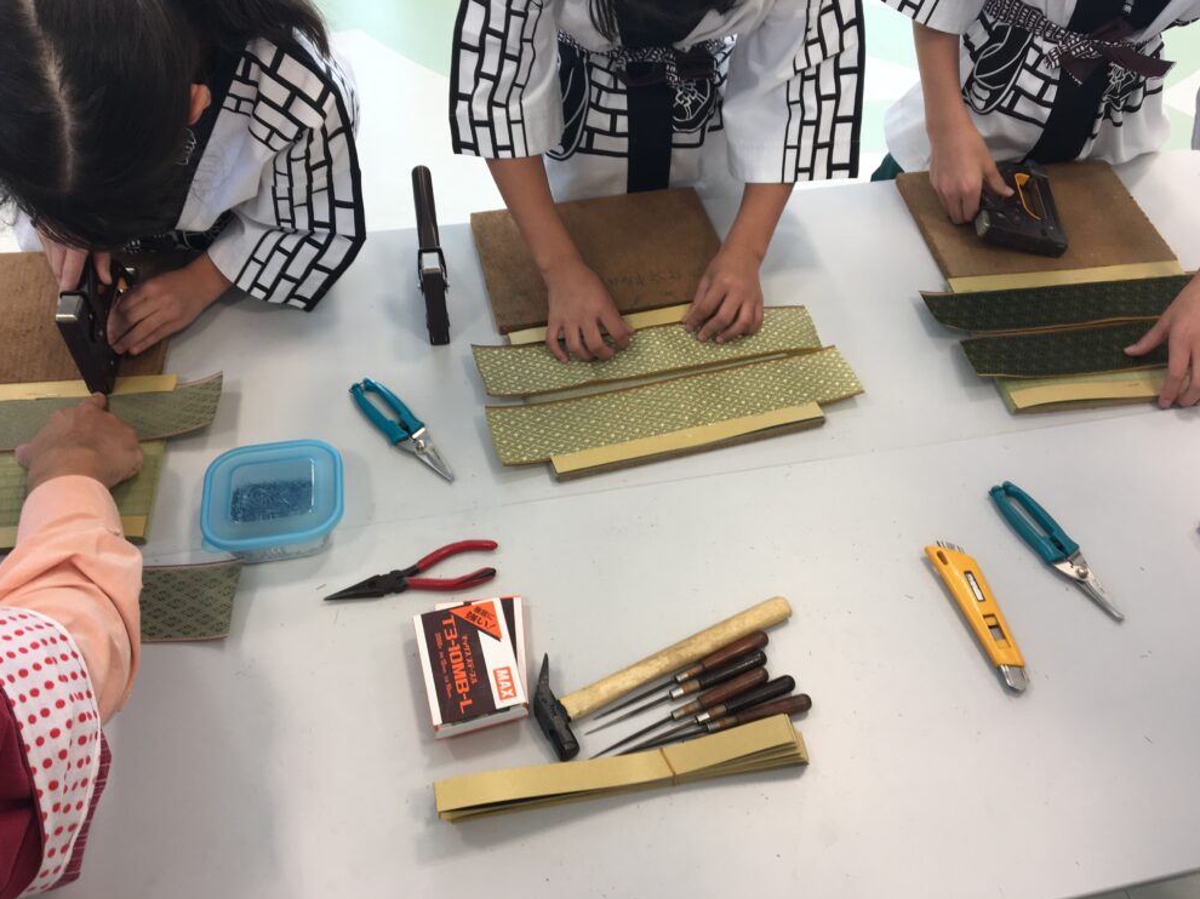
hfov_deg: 60.0
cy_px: 447
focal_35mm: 30
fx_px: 1040
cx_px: 608
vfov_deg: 46.8
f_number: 2.2
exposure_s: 1/60
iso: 32
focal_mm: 4.15
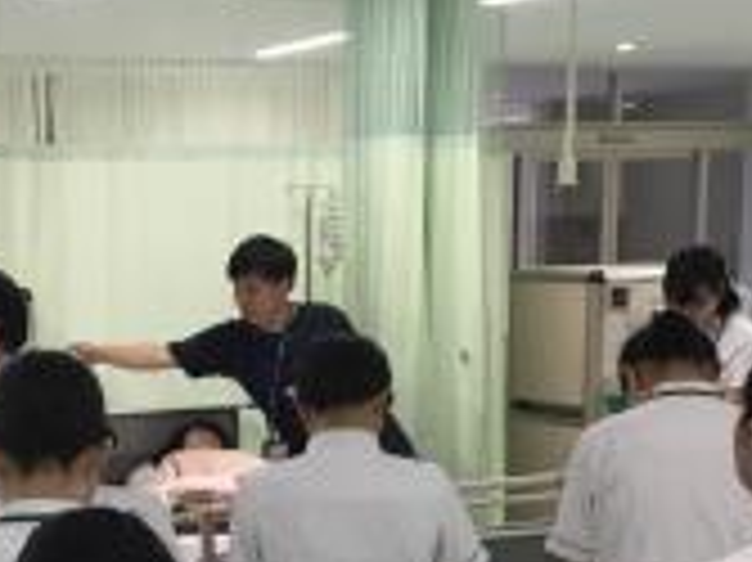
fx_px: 1802
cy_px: 558
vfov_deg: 17.4
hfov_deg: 23.2
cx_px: 149
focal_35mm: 83
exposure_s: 1/33
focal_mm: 3.3
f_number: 2.4
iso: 32
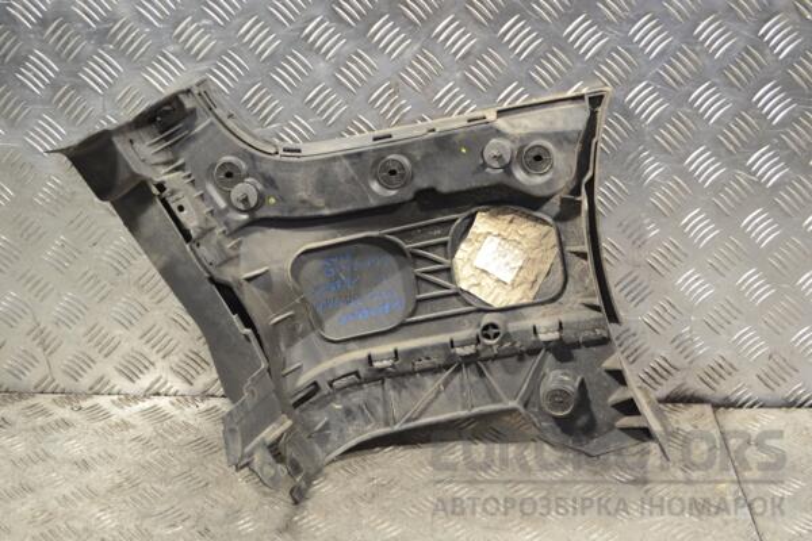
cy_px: 270
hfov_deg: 38.9
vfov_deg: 26.5
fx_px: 1150
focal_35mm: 51
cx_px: 406
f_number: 5
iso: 280
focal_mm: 34
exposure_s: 1/30
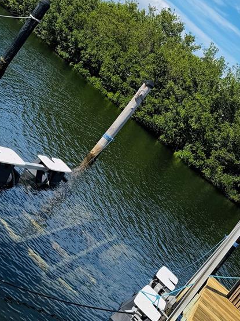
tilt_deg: -2.9
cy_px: 131
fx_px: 481
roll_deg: -38.6
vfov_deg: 36.7
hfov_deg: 27.9
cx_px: 150
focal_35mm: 52
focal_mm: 6.76
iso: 80
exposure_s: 1/6173
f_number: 1.78
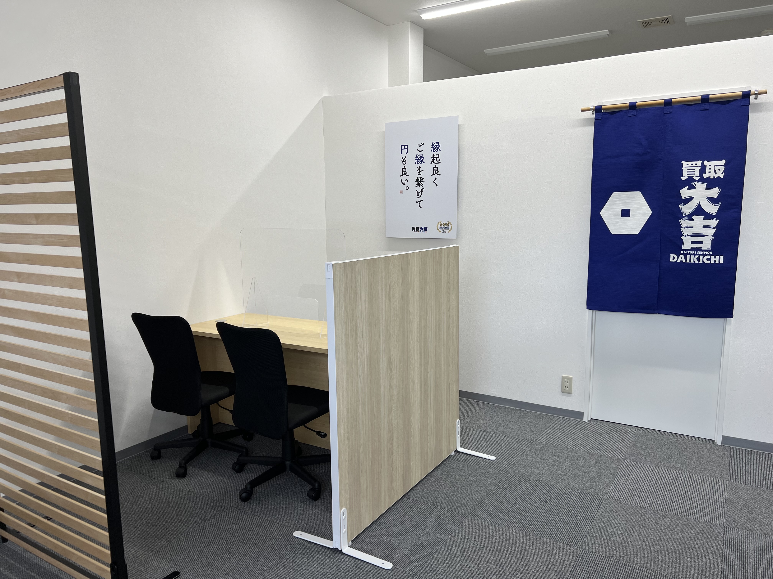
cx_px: 386
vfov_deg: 53.1
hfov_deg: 67.3
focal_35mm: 26
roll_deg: +0.4
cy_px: 290
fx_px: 581
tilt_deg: -8.3
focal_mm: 5.7
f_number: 1.5
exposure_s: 1/117
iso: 32
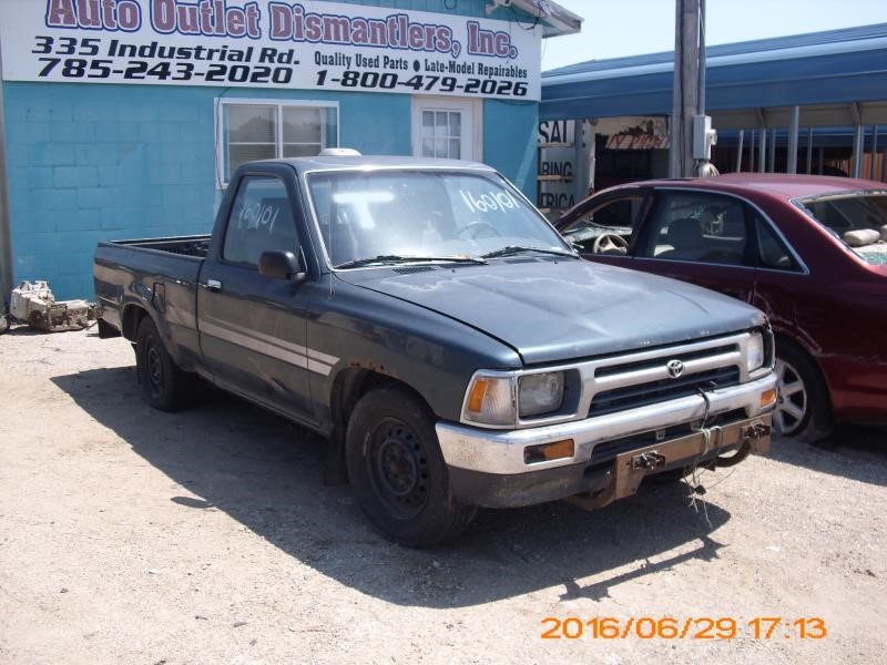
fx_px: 922
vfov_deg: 39.7
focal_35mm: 36
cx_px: 444
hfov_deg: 51.4
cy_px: 332
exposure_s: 1/125
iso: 80
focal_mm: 6.3
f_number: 7.8
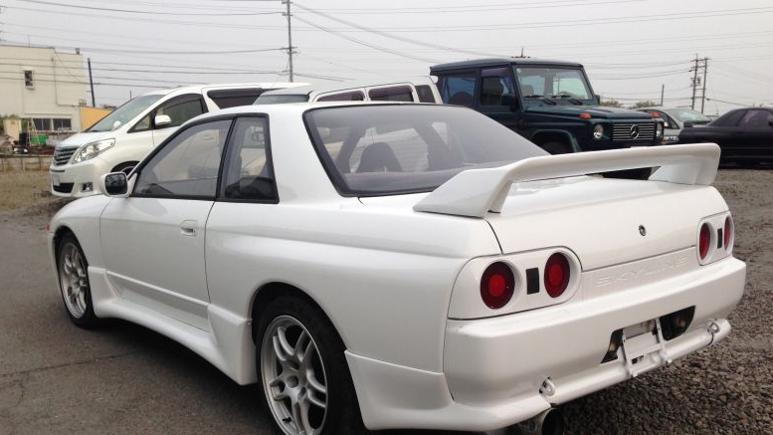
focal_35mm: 37
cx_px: 387
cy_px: 291
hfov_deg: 54.0
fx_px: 758
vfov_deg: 31.7
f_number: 2.4
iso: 50
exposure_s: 1/404
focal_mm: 4.12
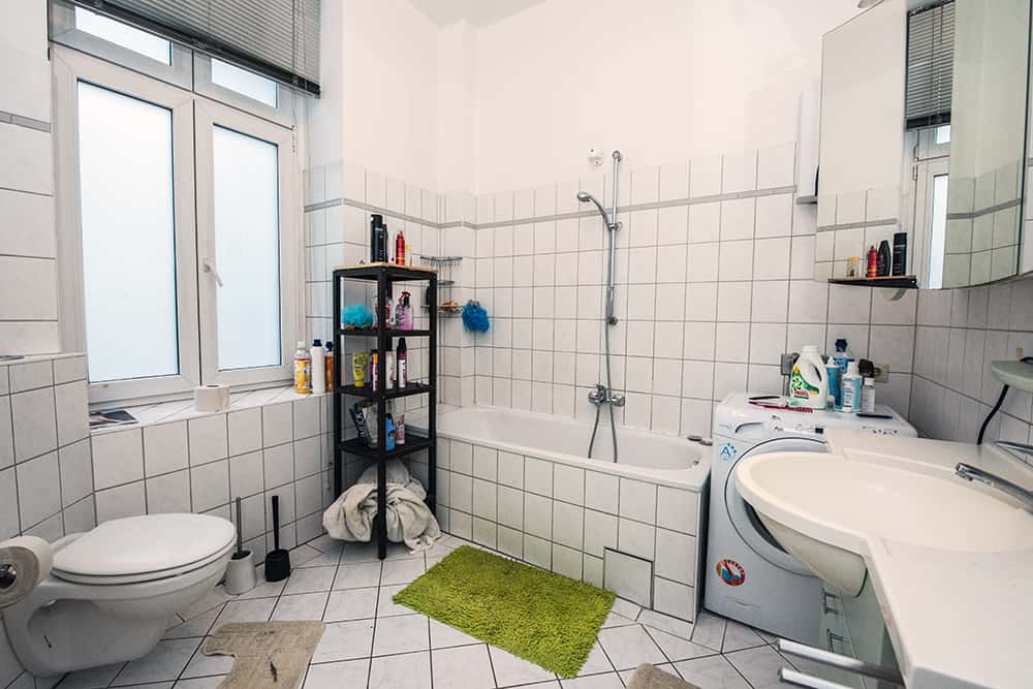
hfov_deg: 104.2
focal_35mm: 14
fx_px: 402
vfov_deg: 81.2
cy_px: 344
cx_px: 516
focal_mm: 14
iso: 2000
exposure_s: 1/80
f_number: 9
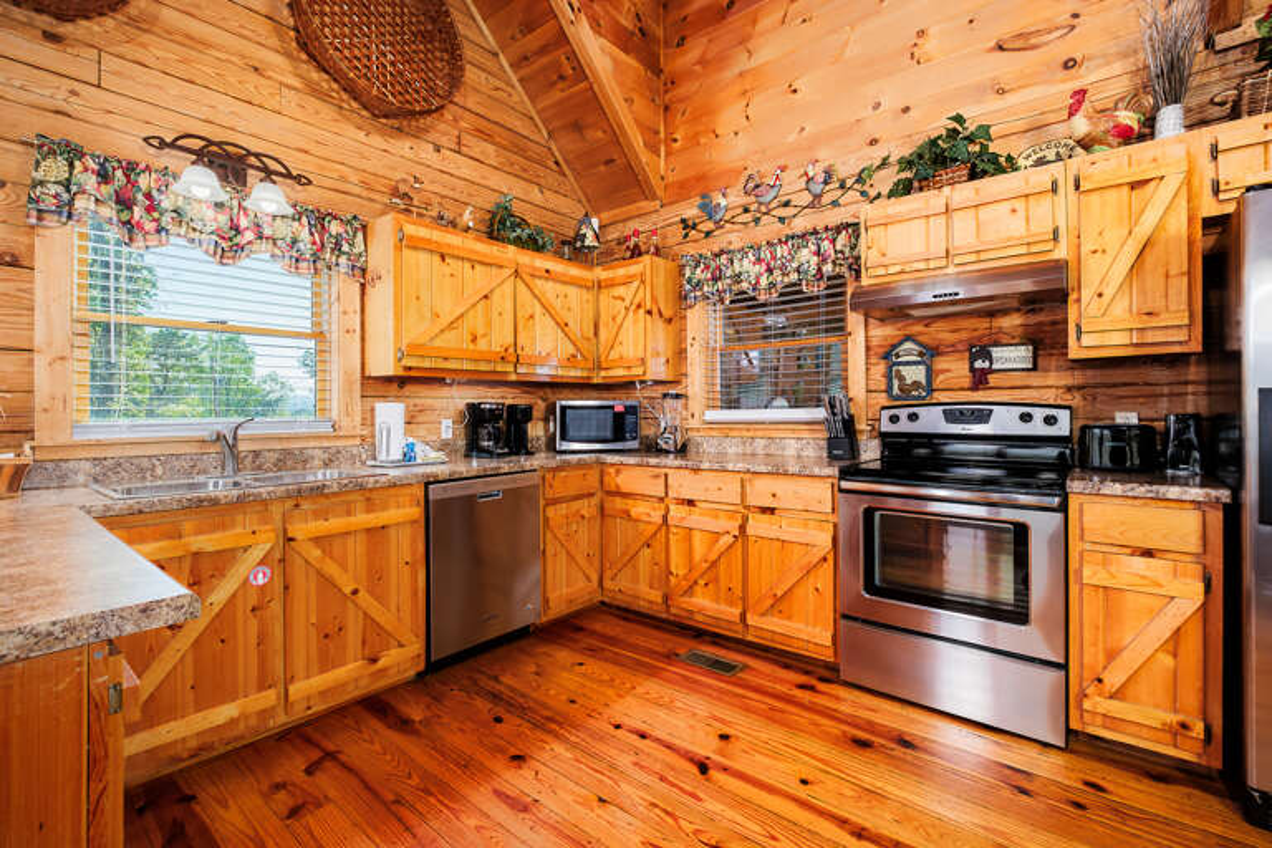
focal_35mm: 15
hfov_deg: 100.4
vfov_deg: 77.3
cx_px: 636
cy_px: 424
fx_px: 530
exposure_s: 1/15
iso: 640
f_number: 8
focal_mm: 10
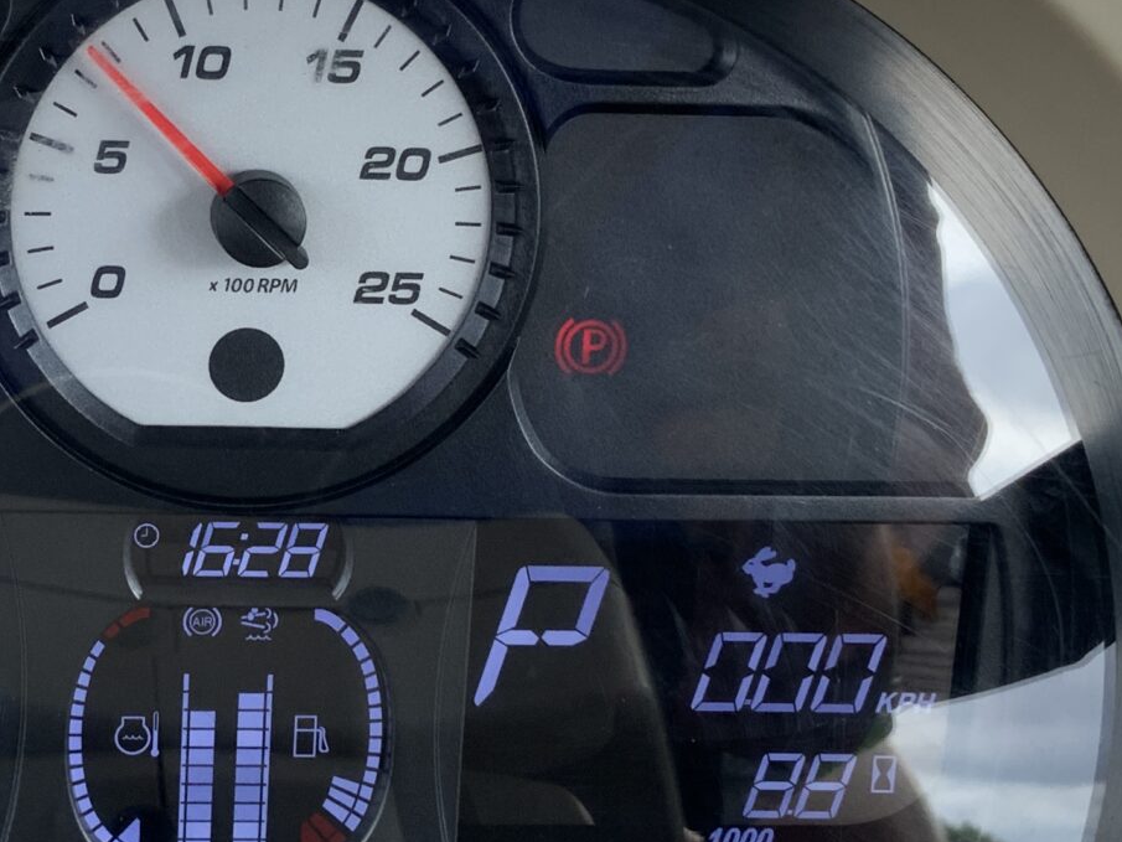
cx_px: 197
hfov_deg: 23.4
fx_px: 2658
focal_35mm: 82
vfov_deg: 18.0
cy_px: 409
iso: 20
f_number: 1.8
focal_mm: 3
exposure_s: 1/122
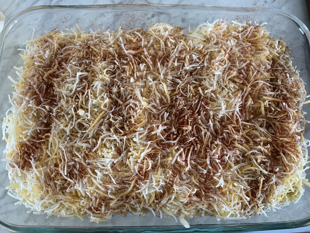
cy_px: 116
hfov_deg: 67.3
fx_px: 233
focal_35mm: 26
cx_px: 155
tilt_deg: -77.8
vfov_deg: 53.1
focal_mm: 5.1
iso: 500
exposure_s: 1/40
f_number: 1.6
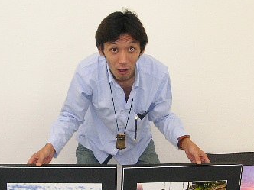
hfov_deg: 24.7
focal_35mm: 79
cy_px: 139
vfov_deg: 18.6
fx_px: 580
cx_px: 106
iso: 100
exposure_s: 1/90
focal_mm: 6.9
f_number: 3
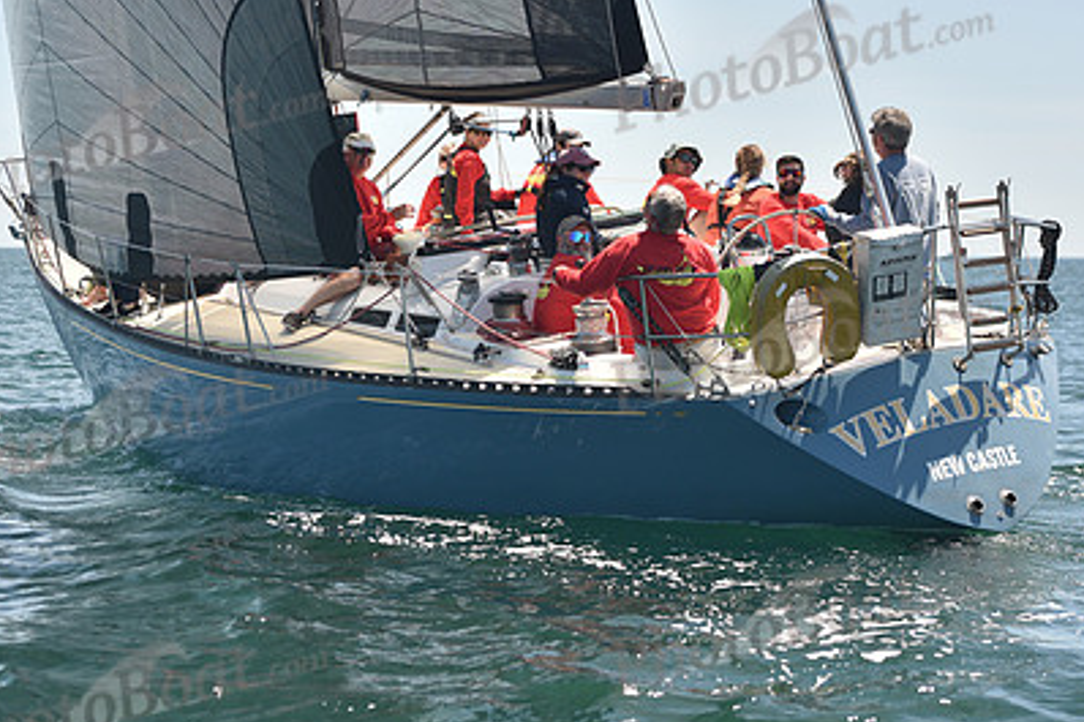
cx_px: 471
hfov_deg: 20.0
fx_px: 3070
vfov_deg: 13.4
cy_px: 241
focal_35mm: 102
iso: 250
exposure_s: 1/800
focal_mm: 70
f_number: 3.5
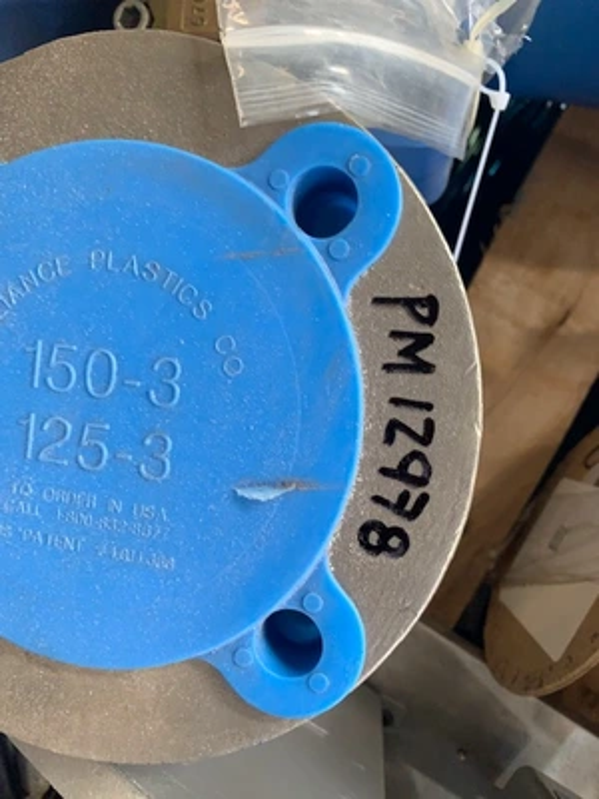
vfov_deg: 67.3
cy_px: 400
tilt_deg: -87.1
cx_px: 300
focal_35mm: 26
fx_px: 600
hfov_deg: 53.1
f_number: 1.8
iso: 200
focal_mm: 4.25
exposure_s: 1/60
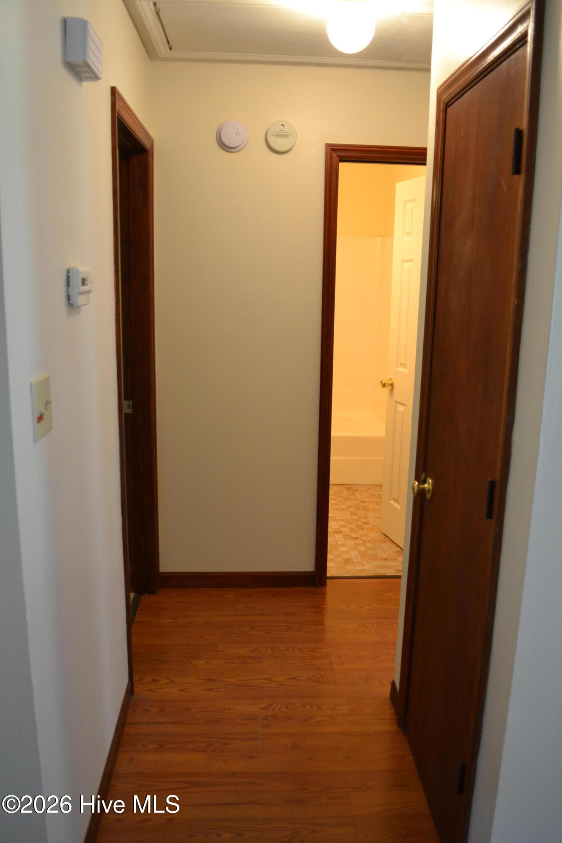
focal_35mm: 27
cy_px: 422
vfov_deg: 67.4
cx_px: 281
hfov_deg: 47.9
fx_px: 632
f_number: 3.5
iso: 400
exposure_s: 1/15
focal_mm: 18
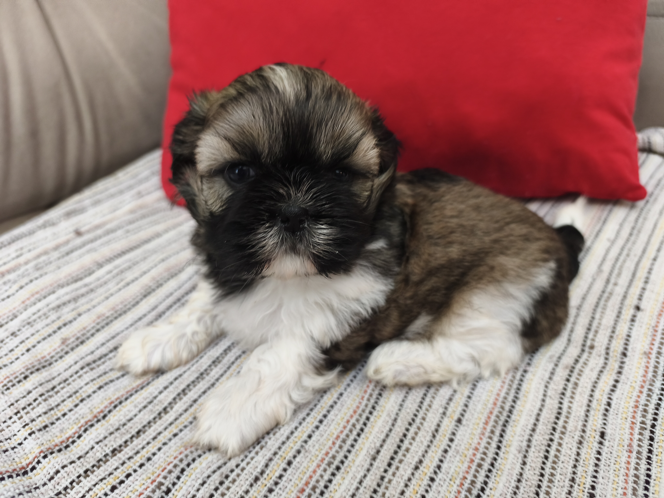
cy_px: 249
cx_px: 332
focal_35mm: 23
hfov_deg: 73.9
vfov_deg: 58.9
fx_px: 441
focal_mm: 6.14
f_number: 1.65
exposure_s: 1/60
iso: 1000
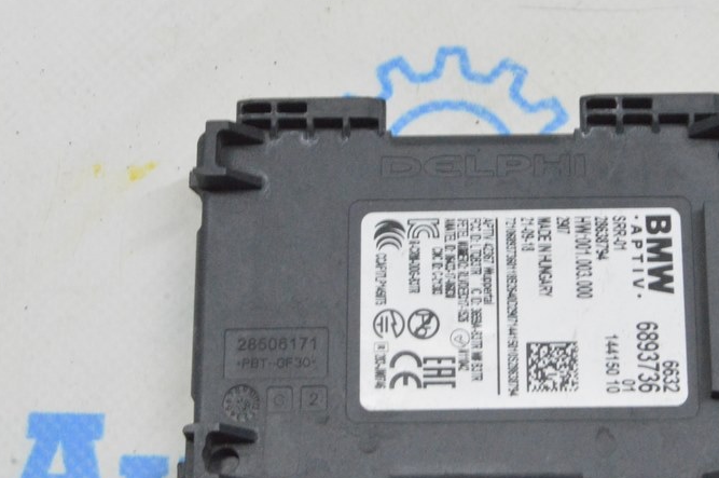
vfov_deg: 12.9
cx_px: 506
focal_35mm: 106
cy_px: 239
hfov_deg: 19.2
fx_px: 2114
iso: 6400
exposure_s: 1/20
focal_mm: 46
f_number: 20
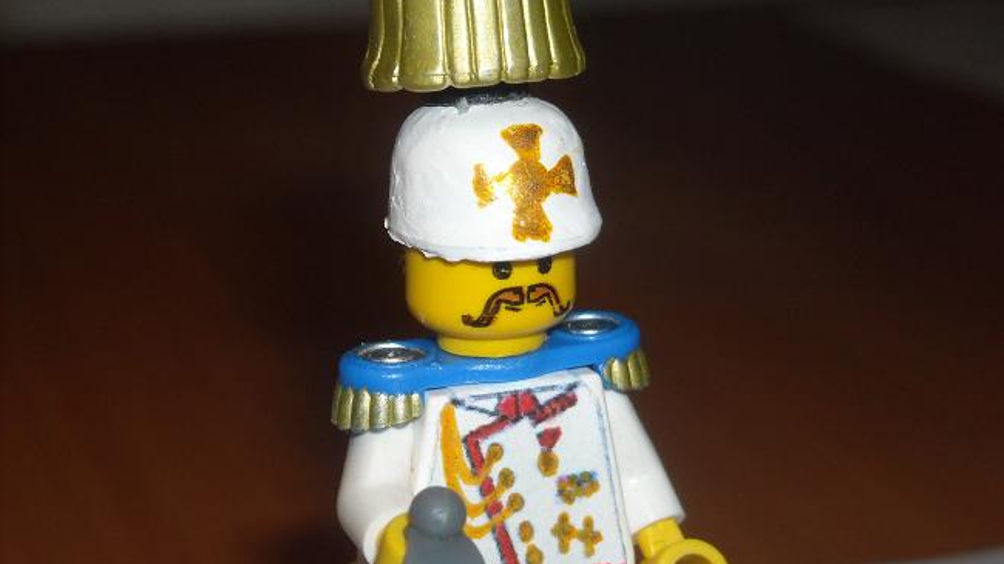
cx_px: 501
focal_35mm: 115
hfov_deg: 18.6
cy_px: 204
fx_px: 3060
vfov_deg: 10.5
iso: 200
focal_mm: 17.1
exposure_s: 1/125
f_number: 9.3
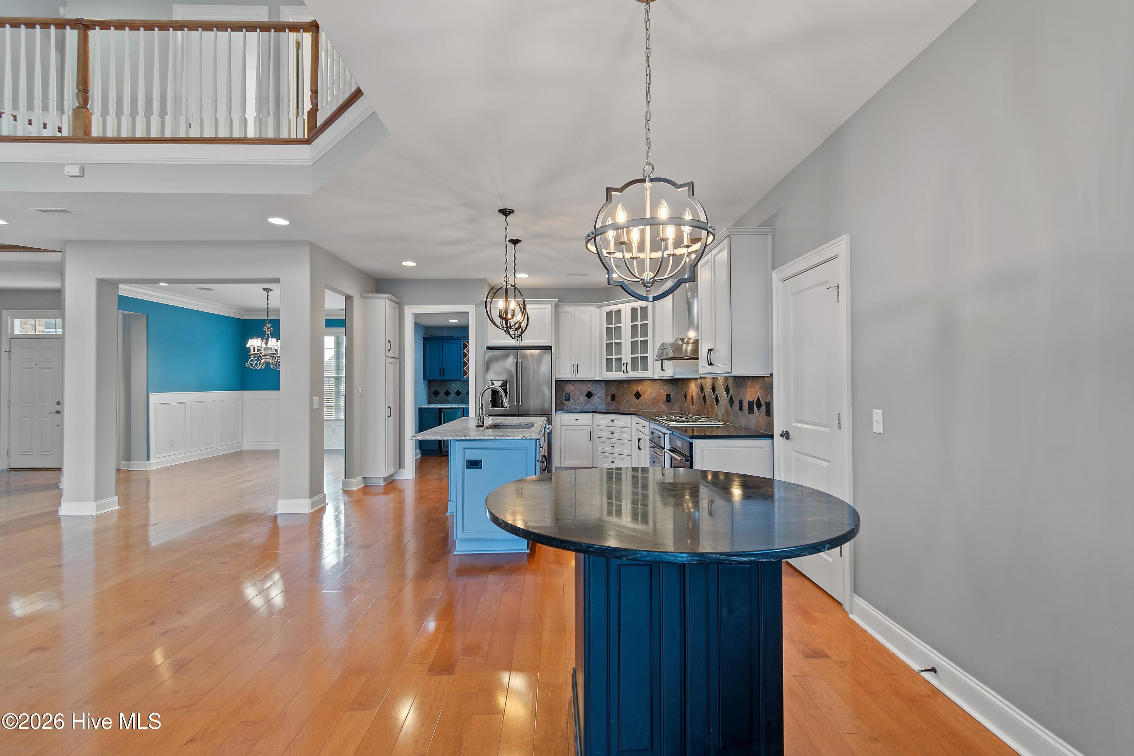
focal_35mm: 15
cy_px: 378
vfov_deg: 77.3
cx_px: 567
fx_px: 472
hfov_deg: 100.4
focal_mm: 10
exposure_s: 1/2.5
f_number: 4.5
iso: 100
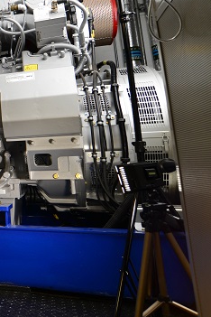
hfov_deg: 23.6
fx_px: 360
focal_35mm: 41
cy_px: 108
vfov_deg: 46.7
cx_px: -130
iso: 400
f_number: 9
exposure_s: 1/15
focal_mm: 18
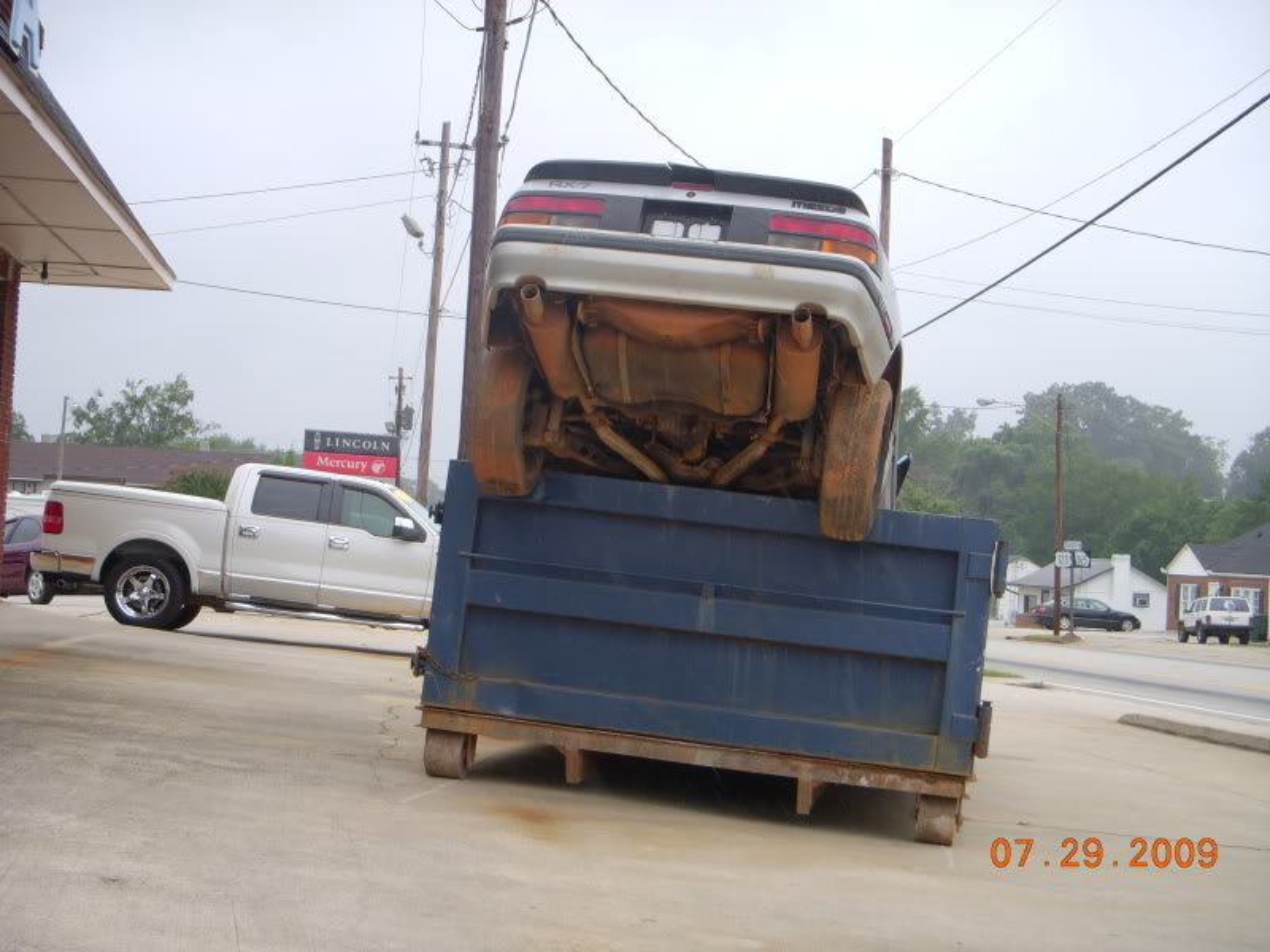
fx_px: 2091
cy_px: 476
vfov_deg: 25.7
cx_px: 635
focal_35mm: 57
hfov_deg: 33.8
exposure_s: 1/250
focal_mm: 9.4
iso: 100
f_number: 3.6
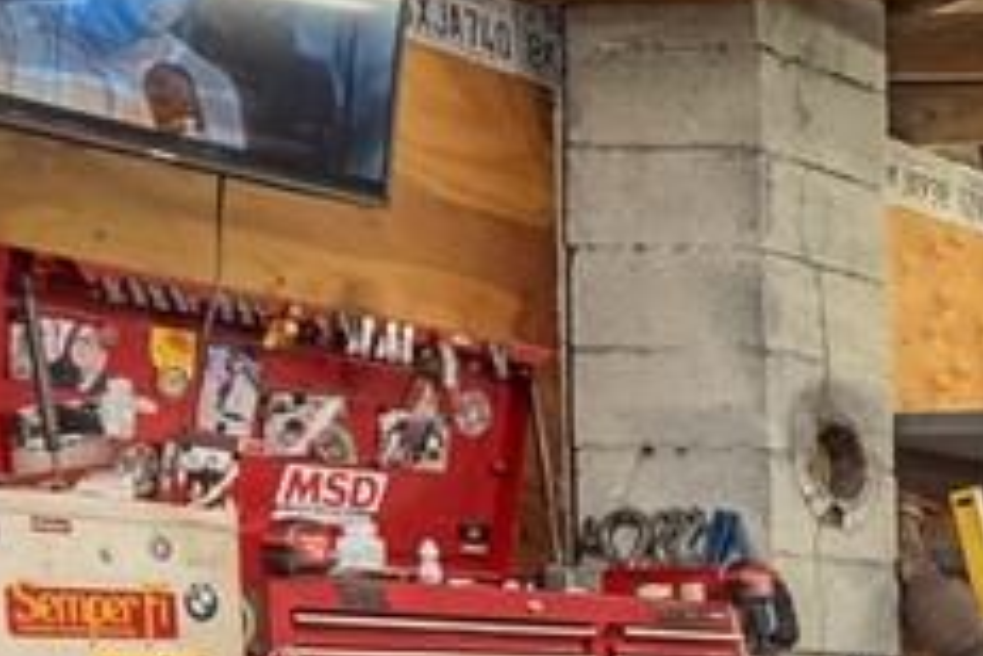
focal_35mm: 88
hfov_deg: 14.3
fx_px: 2403
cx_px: 2432
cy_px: 780
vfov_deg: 15.0
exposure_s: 1/10
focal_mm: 12
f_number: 7.1
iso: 1000
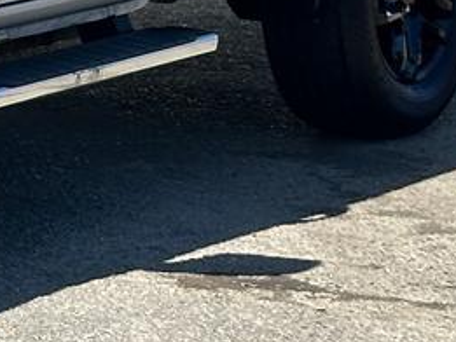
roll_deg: +0.5
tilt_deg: -2.0
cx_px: -498
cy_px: -251
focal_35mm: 235
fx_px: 3097
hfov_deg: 8.0
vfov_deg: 6.2
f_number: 1.78
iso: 64
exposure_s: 1/2976
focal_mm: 6.86
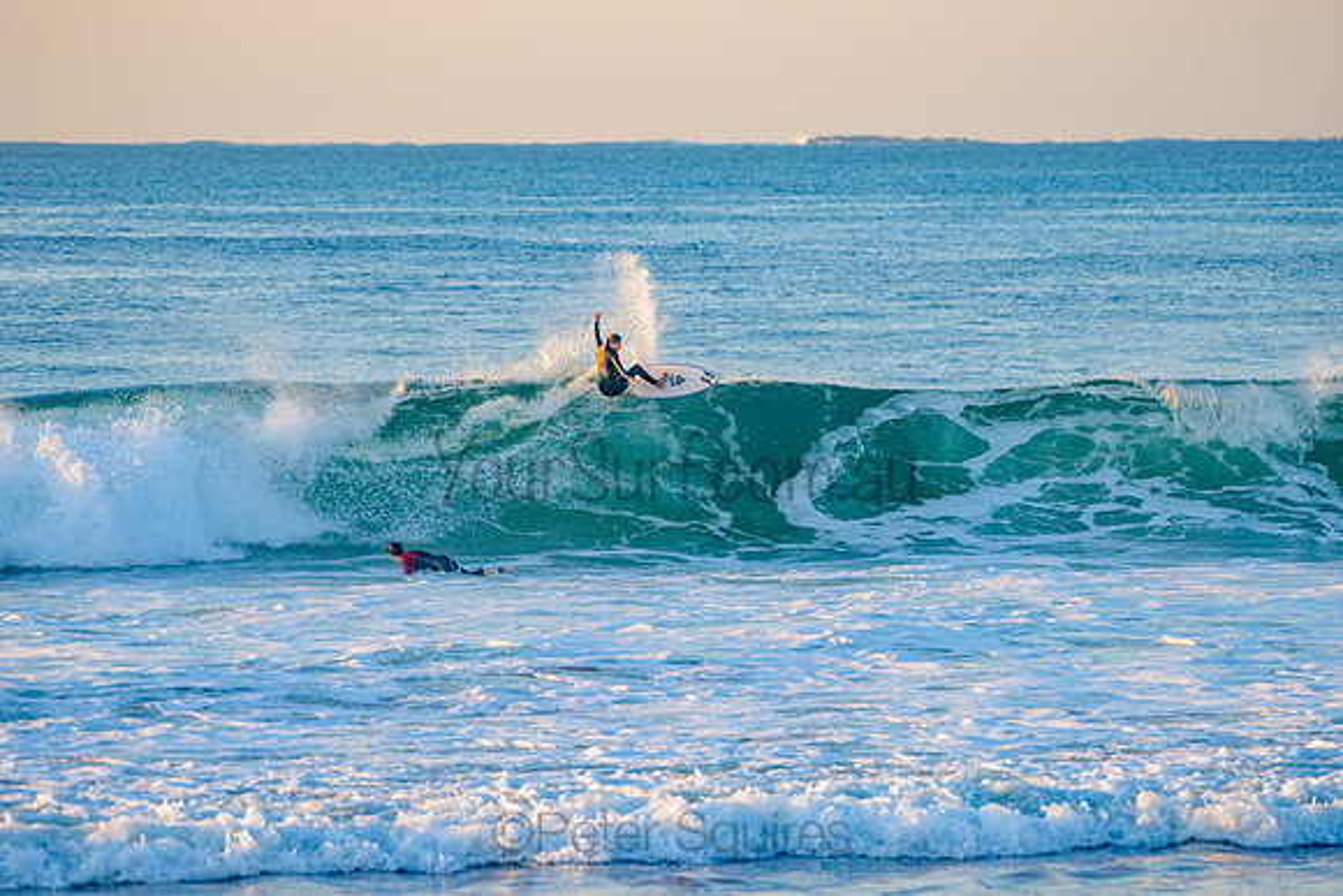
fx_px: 10448
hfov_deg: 7.4
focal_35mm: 280
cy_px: 448
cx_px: 672
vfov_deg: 4.9
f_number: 5.6
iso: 200
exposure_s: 1/400
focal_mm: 280
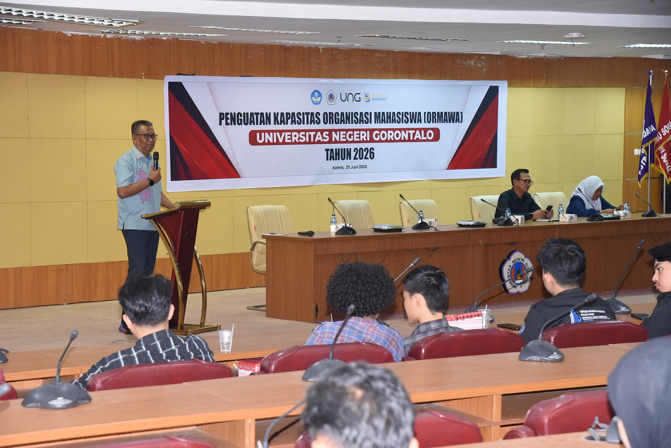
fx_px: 1585
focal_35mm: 85
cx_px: 336
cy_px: 224
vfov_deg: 16.1
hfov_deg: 23.9
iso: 6400
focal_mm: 85
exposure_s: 1/200
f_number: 7.1
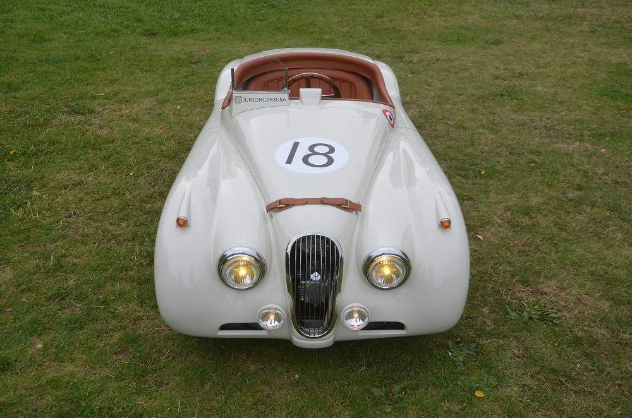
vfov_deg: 35.3
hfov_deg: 51.4
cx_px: 316
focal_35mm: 38
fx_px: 657
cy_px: 209
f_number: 8
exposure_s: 1/250
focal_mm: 25
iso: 100
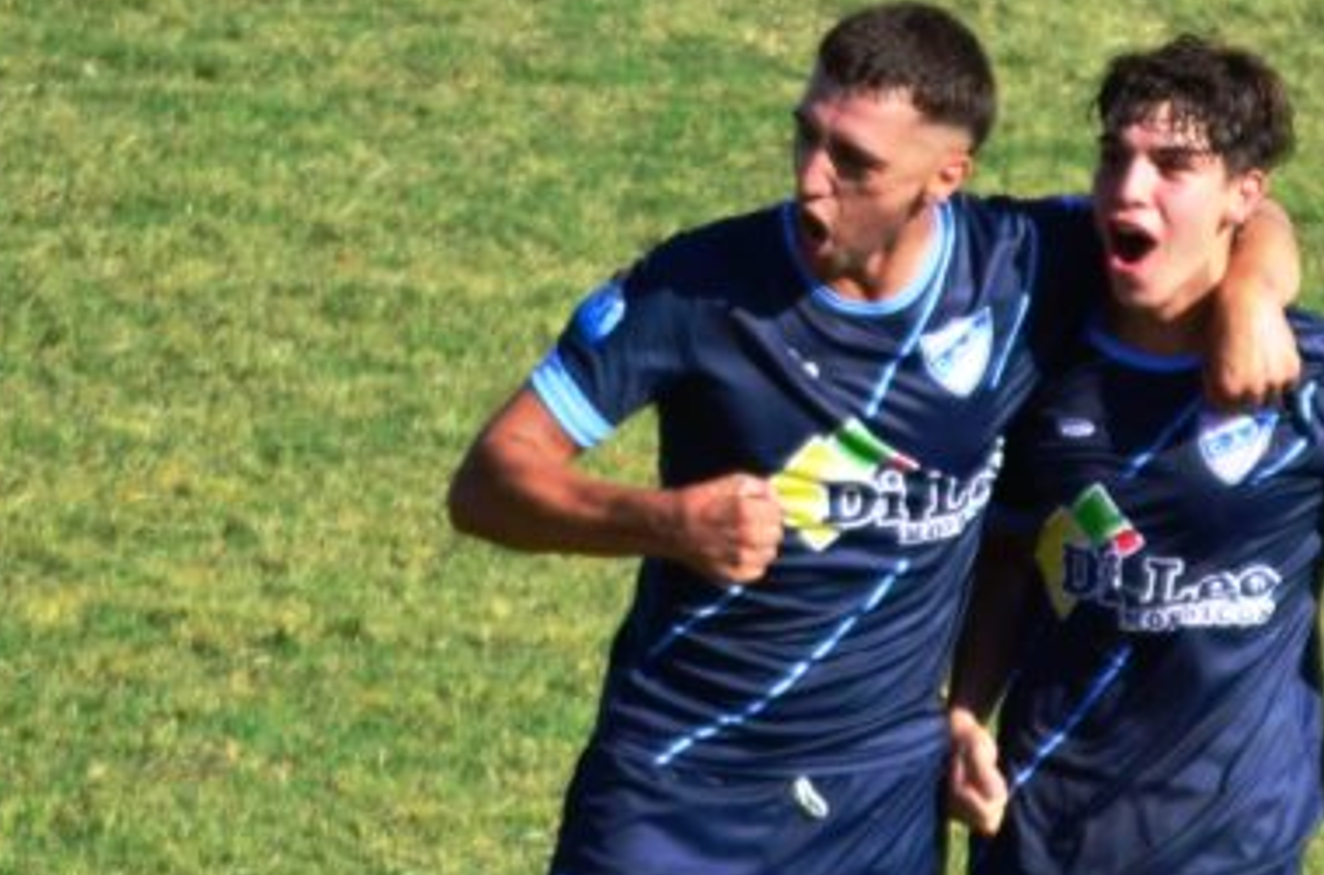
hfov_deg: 6.3
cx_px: 993
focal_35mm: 330
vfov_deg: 4.1
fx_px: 12101
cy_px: 636
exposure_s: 1/4000
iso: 500
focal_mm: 120
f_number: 4.8
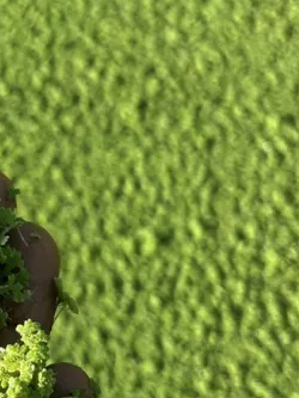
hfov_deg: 25.9
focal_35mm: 50
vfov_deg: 38.0
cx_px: -62
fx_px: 575
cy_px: 163
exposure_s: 1/887
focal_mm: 5.7
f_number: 1.5
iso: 50
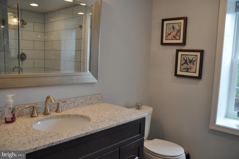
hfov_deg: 62.0
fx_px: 199
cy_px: 80
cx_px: 120
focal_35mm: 30
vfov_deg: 43.5
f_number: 3.5
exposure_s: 1/50
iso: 200
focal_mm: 20
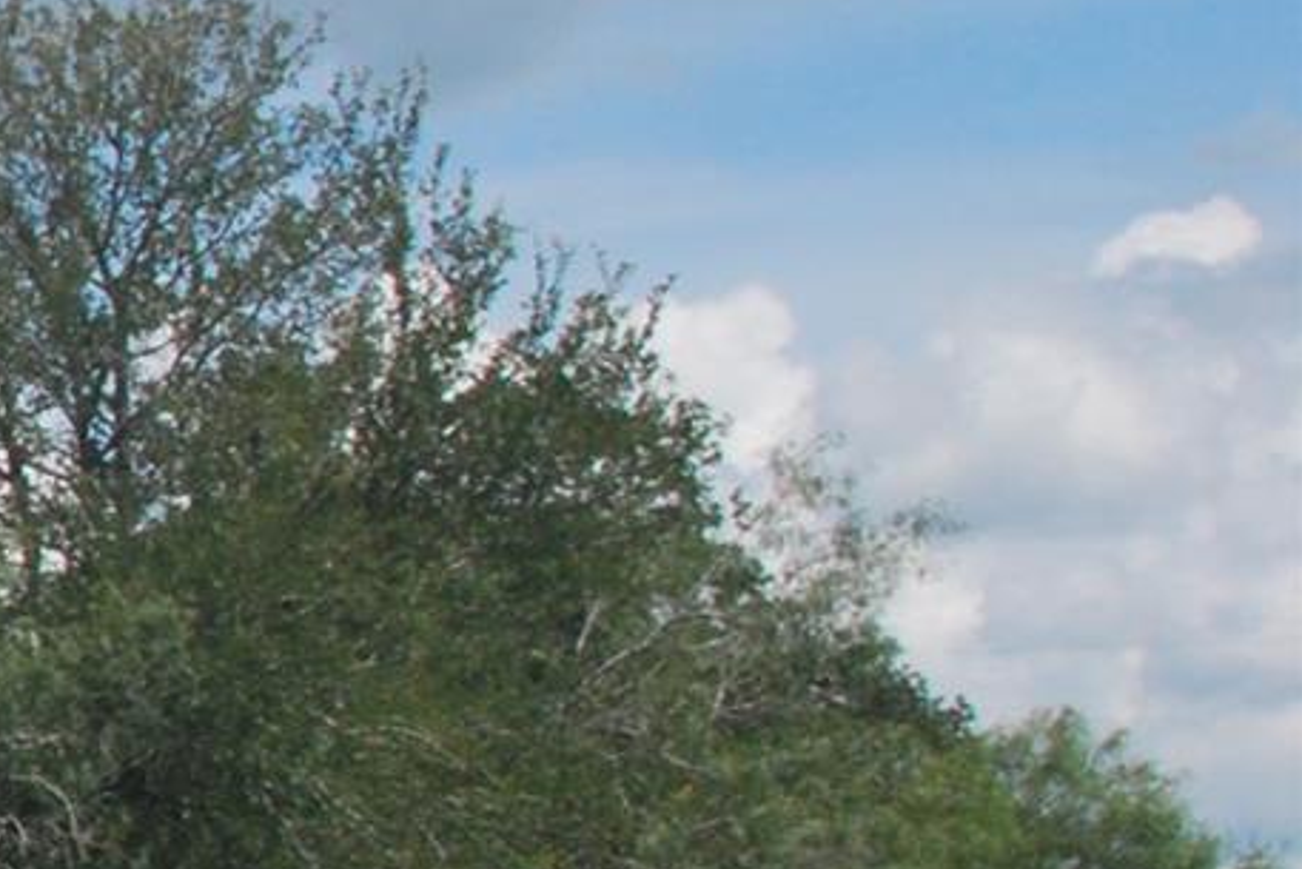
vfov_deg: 9.2
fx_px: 5354
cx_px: -1610
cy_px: 741
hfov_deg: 11.8
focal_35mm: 148
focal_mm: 22
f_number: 18
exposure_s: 1/200
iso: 400
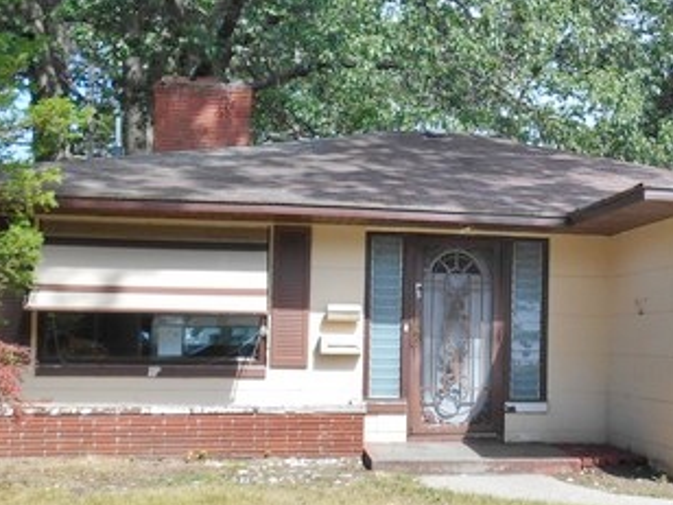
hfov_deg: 34.7
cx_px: 511
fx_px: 1050
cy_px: 313
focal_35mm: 54
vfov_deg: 27.0
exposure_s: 1/400
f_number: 3.4
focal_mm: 4.7
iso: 80
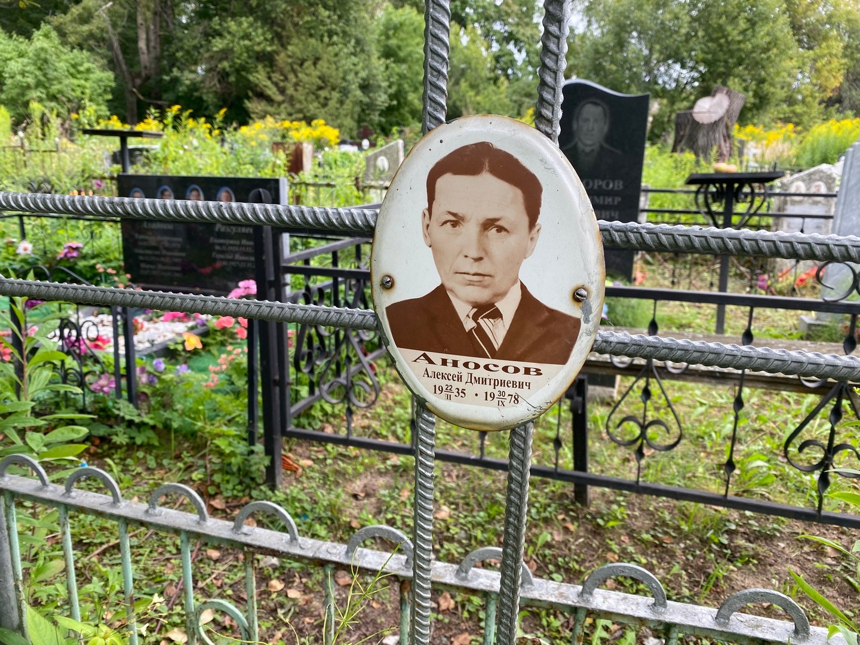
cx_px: 430
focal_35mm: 26
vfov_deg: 53.1
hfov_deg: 67.3
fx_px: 646
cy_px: 322
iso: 32
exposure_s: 1/240
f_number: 1.8
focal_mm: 4.25
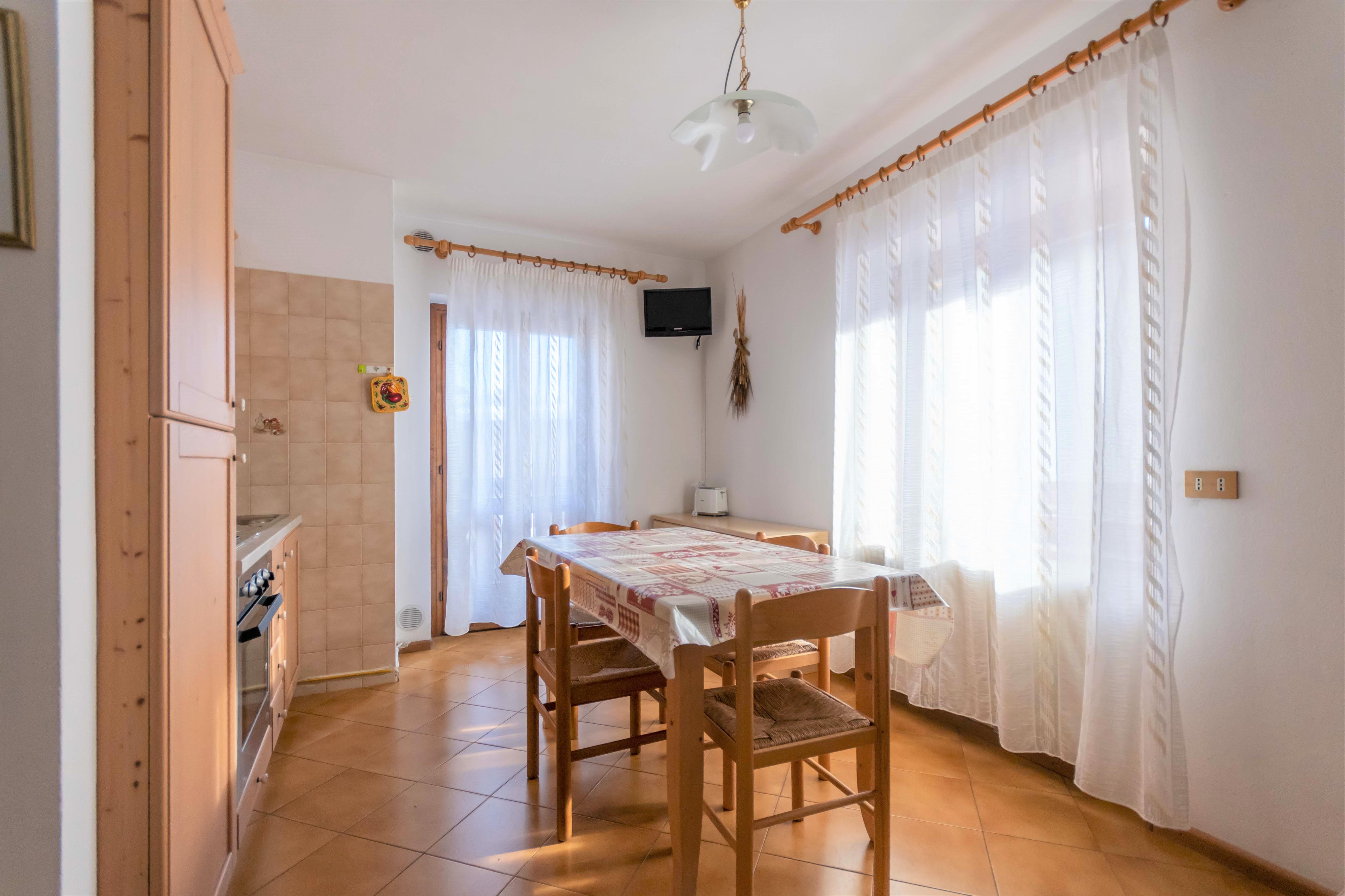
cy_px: 448
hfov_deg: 100.4
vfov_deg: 77.3
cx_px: 672
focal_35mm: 15
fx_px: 560
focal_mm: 10
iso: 800
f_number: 4
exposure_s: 1/250
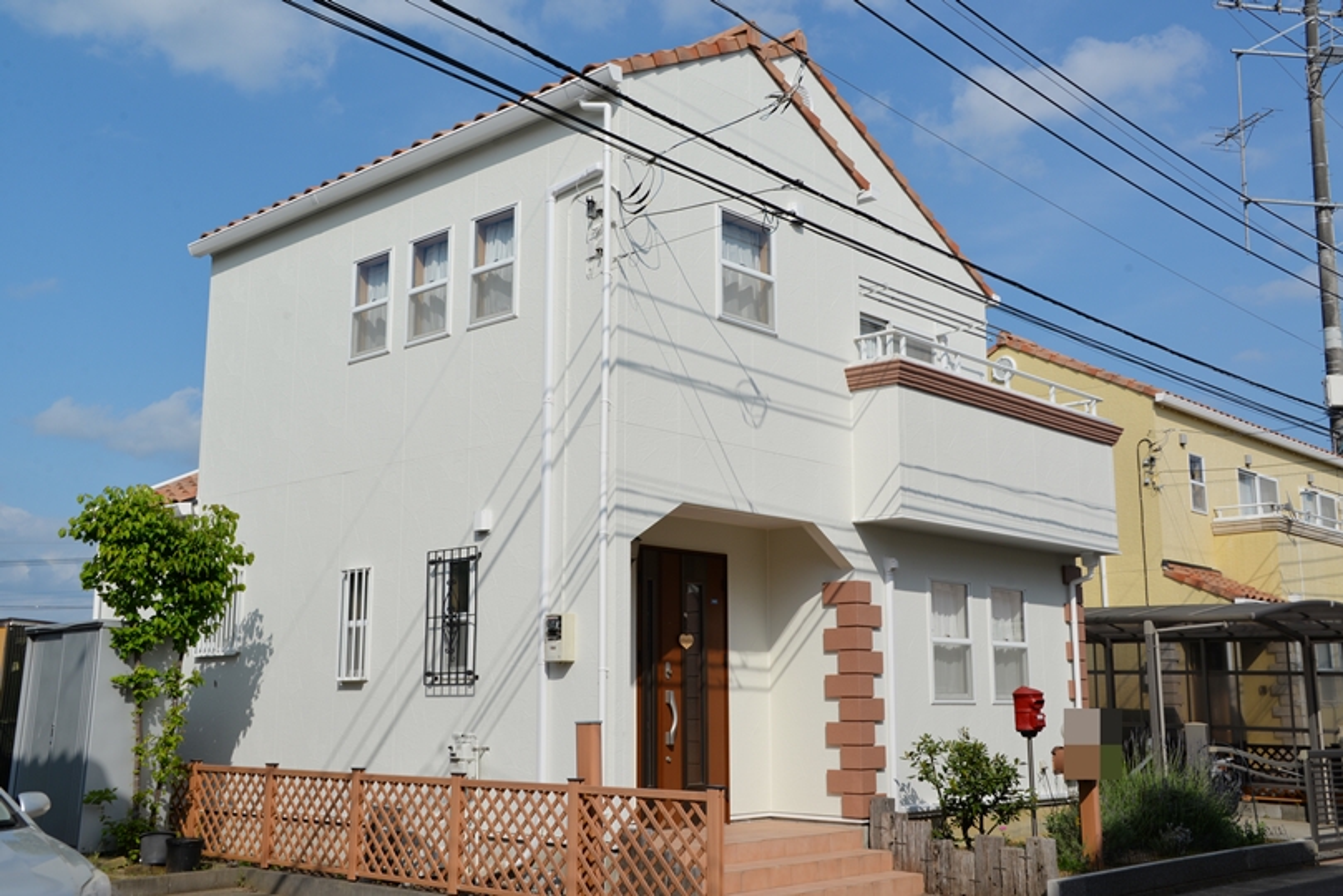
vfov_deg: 35.1
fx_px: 1418
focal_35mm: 38
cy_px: 448
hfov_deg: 50.7
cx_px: 672
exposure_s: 1/400
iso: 100
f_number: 10
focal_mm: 38
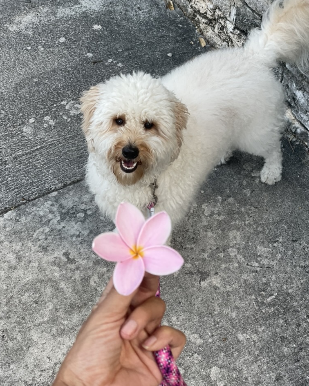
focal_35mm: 55
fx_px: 629
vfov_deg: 34.2
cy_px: 194
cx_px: 155
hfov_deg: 27.6
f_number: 2
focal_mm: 6
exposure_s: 1/122
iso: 40
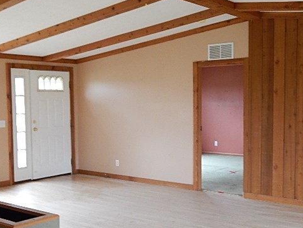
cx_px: 171
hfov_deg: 38.1
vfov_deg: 29.1
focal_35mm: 50
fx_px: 438
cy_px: 133
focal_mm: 6.8
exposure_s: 1/30
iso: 400
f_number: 3.4
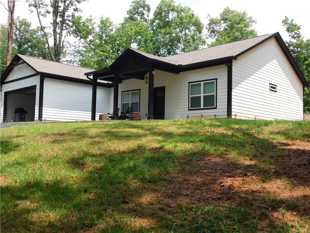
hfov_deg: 51.4
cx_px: 155
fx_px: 322
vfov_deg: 39.7
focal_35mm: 36
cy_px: 116
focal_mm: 6.3
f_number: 3.5
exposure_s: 1/640
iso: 125
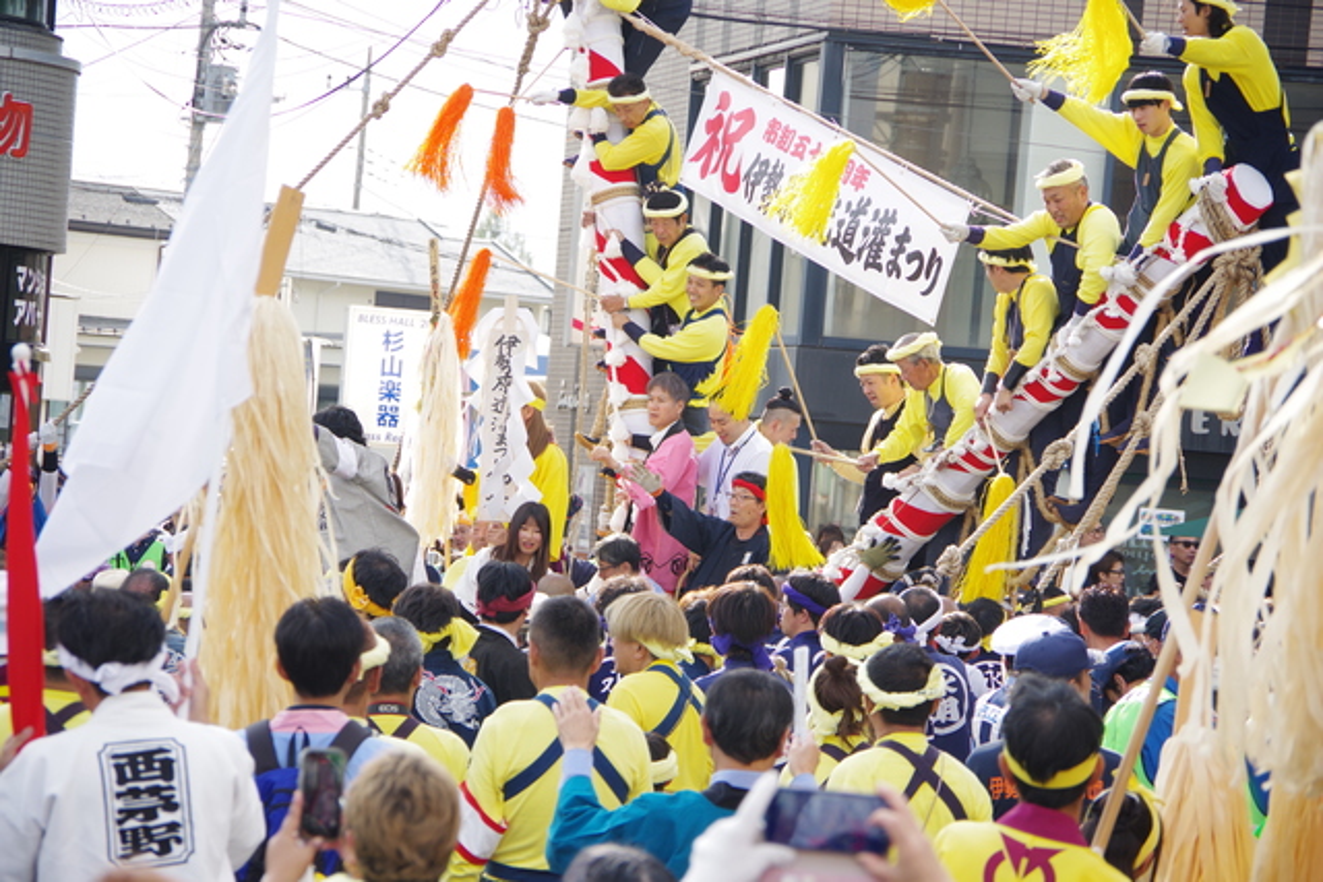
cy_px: 441
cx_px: 662
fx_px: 5513
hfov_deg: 13.7
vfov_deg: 9.2
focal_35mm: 150
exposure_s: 1/200
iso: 100
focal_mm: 100
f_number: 5.6
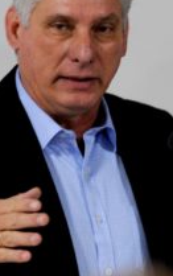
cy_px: 98
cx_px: 95
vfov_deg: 4.1
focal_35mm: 507
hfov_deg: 2.6
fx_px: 3817
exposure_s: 1/60
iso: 800
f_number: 2.8
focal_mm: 170
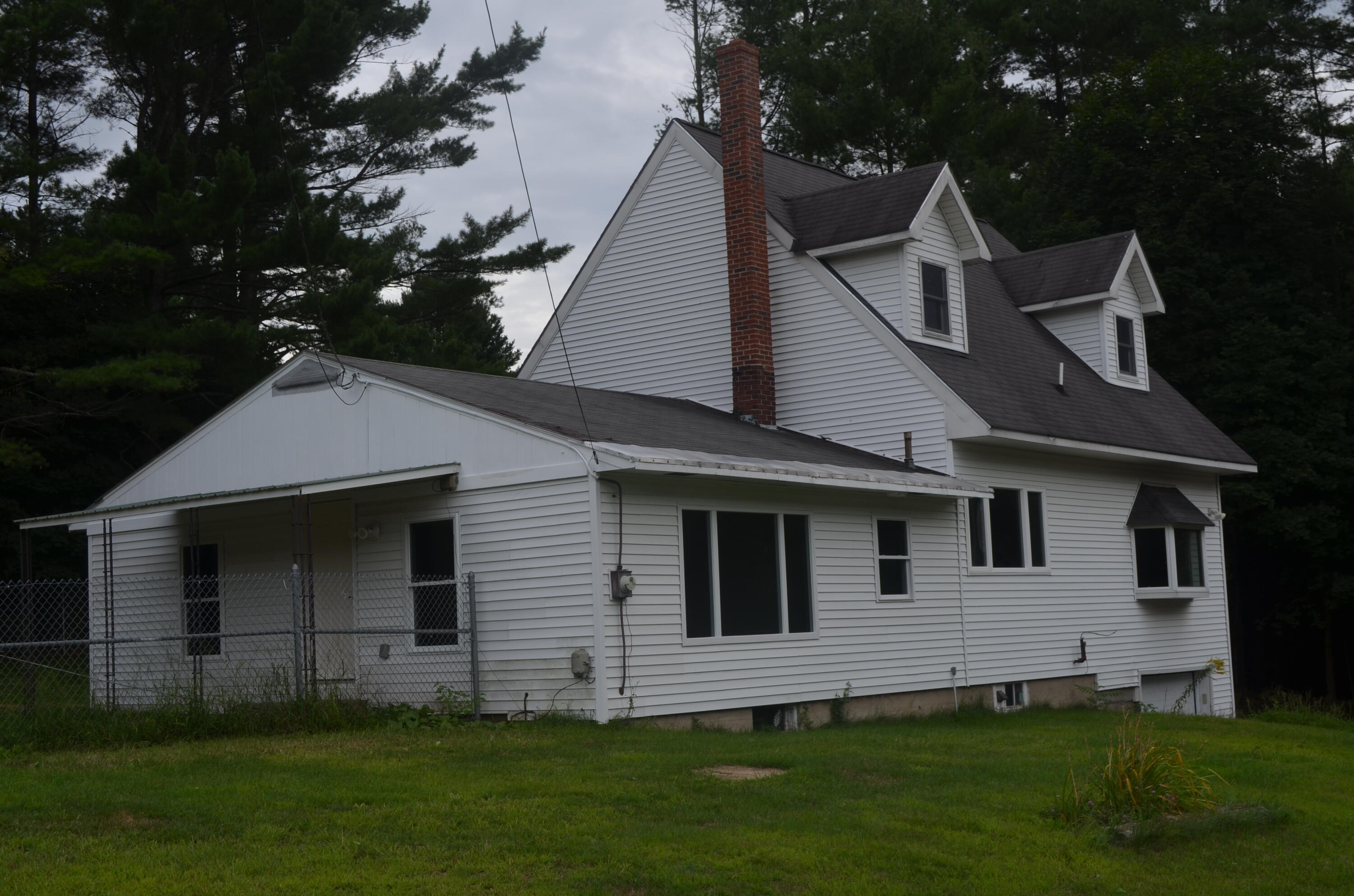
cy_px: 448
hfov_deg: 41.2
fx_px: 1802
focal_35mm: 48
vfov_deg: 28.0
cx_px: 677
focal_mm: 32
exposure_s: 1/250
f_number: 8
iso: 140
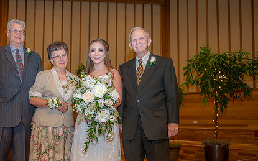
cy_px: 114
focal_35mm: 37
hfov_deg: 51.7
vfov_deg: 33.9
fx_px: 260
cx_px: 84
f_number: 4
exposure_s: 1/125
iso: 640
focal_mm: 26
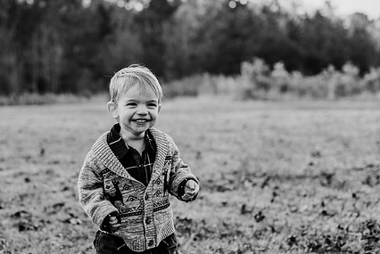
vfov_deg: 20.1
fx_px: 719
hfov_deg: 29.5
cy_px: 113
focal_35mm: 68
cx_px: 138
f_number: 2.8
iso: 500
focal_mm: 50
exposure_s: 1/1000
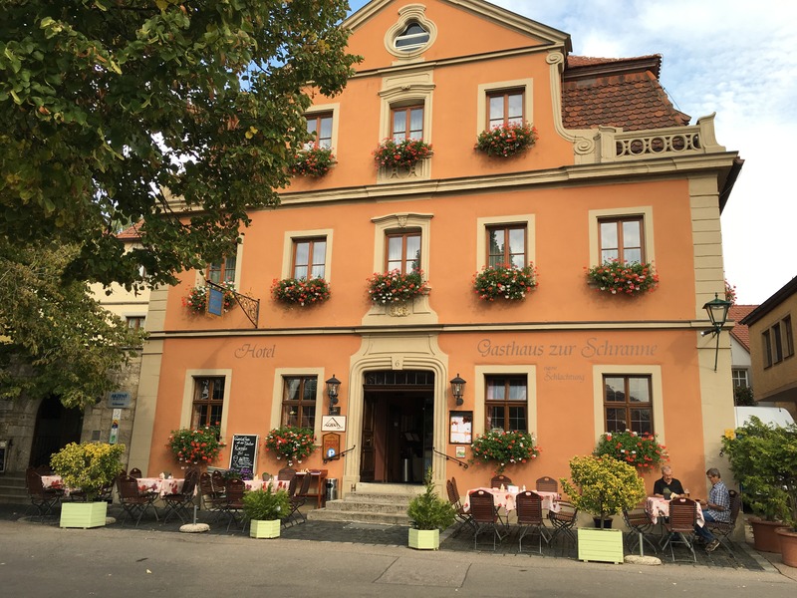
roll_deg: -2.1
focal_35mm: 29
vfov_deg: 48.2
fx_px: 668
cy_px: 299
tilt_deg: +12.8
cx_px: 398
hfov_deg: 61.7
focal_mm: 4.15
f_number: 2.2
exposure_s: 1/403
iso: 25
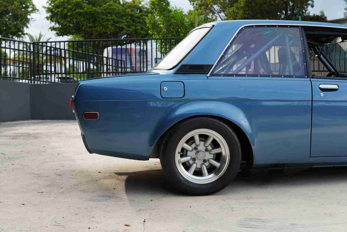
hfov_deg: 43.6
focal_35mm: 45
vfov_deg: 29.9
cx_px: 174
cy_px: 116
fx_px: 434
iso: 100
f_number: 5
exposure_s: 1/100
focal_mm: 30
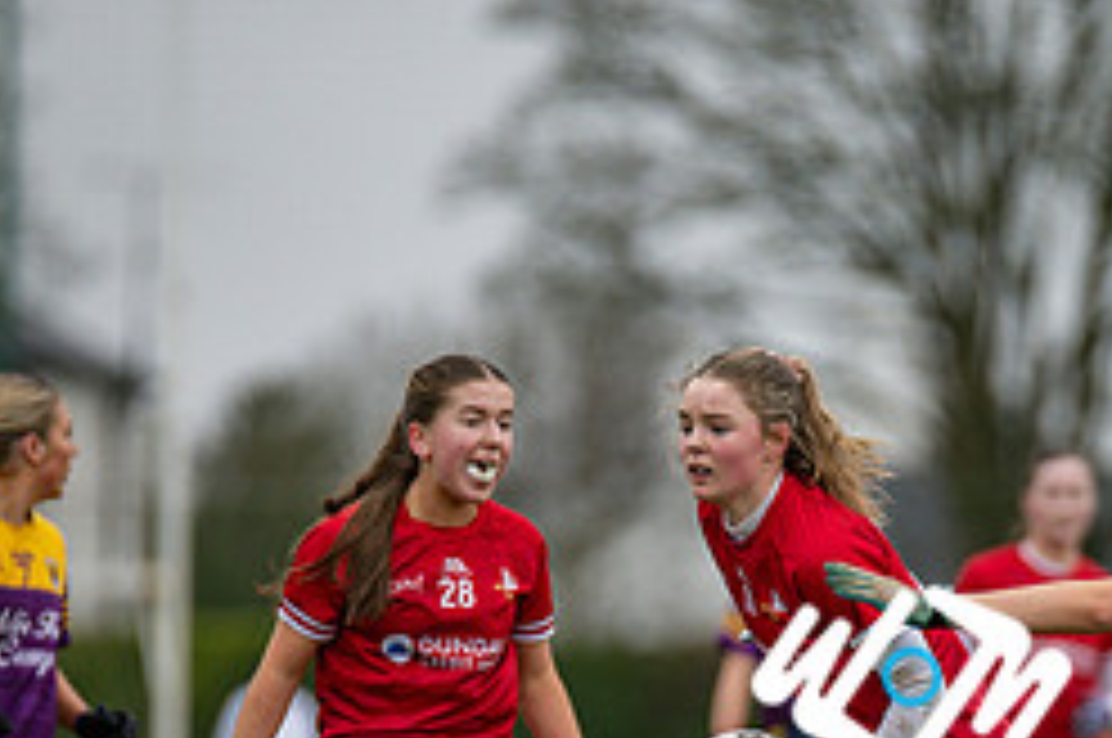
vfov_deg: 2.2
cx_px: 909
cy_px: 776
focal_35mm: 635
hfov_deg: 3.3
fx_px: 19589
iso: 400
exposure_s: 1/1000
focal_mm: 270
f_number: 2.8
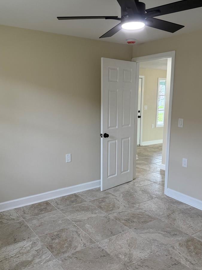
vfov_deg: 56.8
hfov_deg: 44.2
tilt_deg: -9.4
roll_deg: -0.9
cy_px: 141
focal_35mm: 32
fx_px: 249
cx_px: 101
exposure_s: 1/211
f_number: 1.78
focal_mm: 6.76
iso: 200
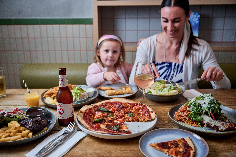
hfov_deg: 50.7
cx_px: 118
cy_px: 78
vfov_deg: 35.1
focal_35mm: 38
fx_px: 249
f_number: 3.5
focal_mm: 38
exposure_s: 1/100
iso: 320
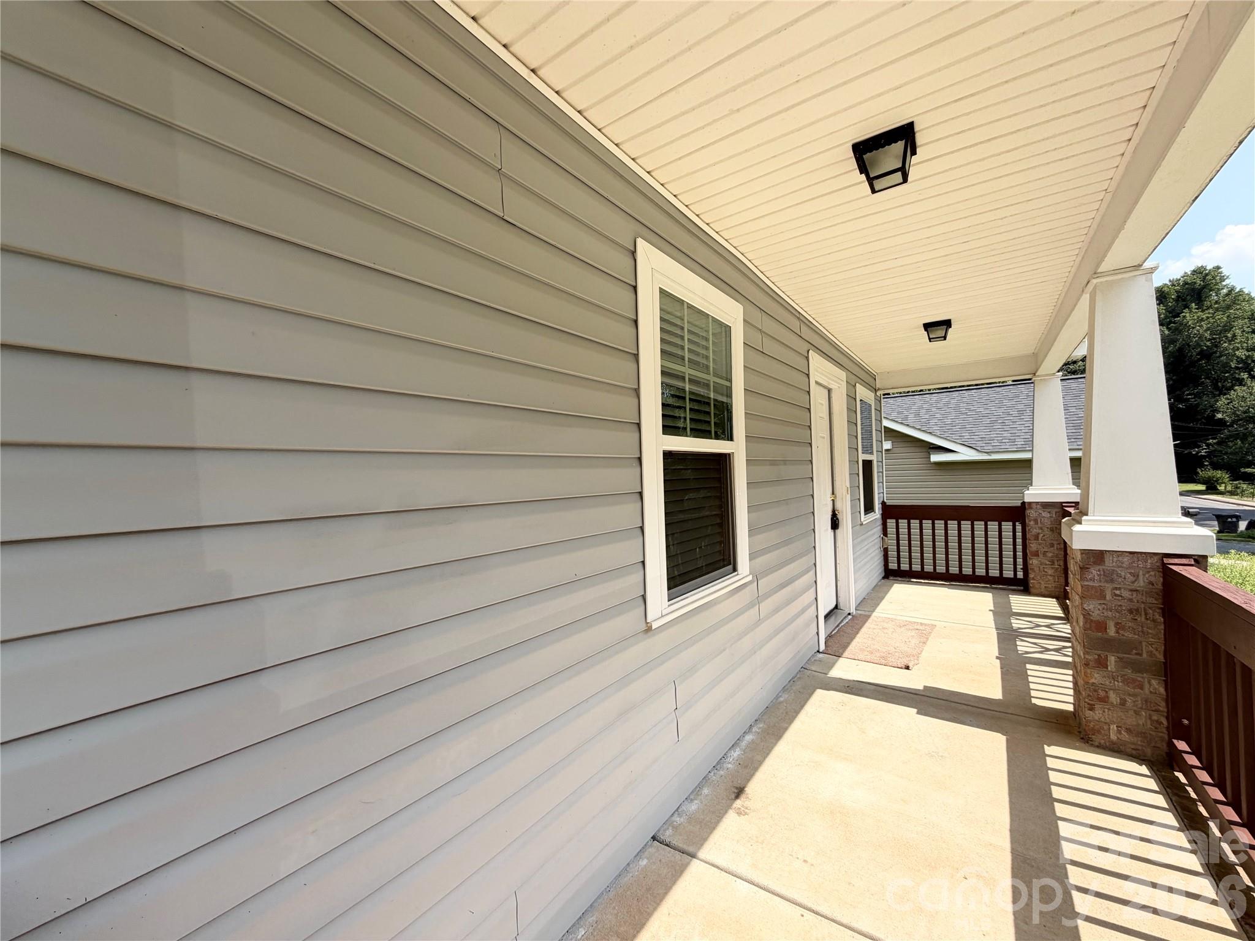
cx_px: 628
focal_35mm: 14
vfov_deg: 85.7
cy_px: 470
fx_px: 508
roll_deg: +1.8
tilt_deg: +0.6
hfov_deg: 102.1
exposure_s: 1/770
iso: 32
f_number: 2.2
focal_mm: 2.22
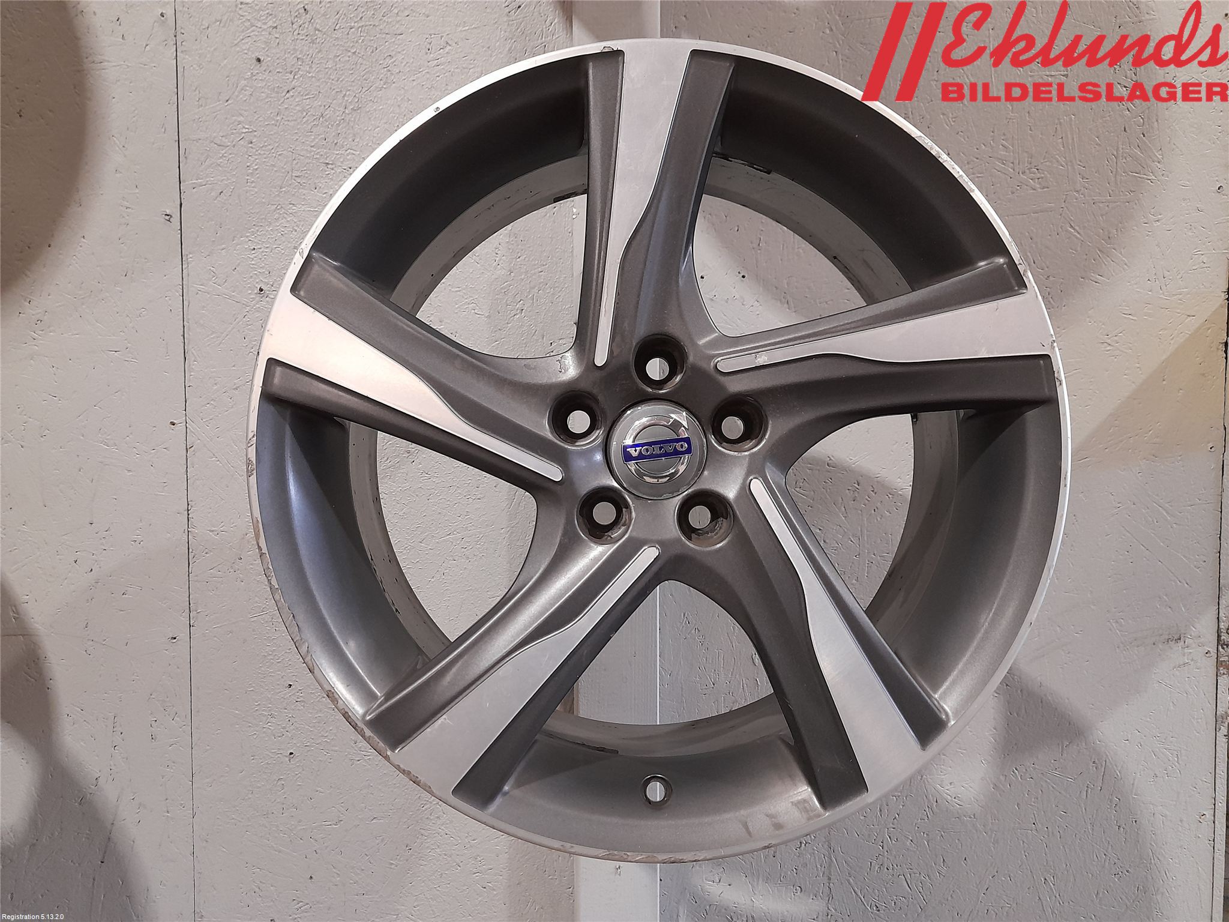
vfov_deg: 54.9
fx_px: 888
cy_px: 461
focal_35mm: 25
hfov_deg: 69.4
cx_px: 614
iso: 320
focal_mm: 4.6
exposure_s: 1/50
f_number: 2
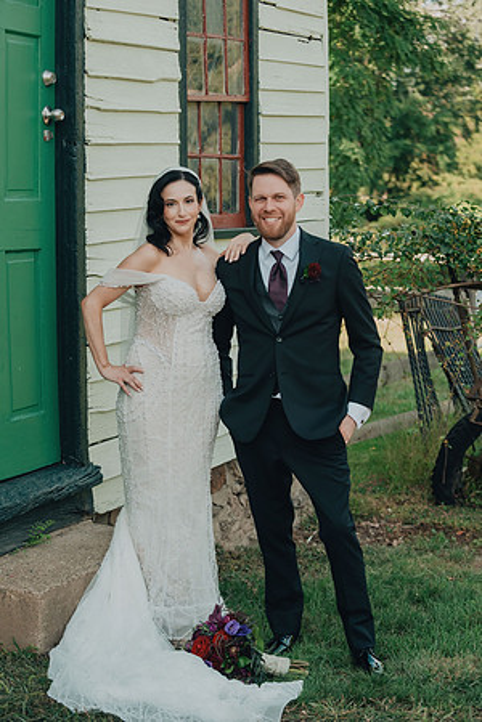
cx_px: 241
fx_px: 1406
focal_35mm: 70
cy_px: 361
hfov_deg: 19.5
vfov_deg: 28.8
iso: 800
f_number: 4
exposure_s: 1/1250
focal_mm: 70
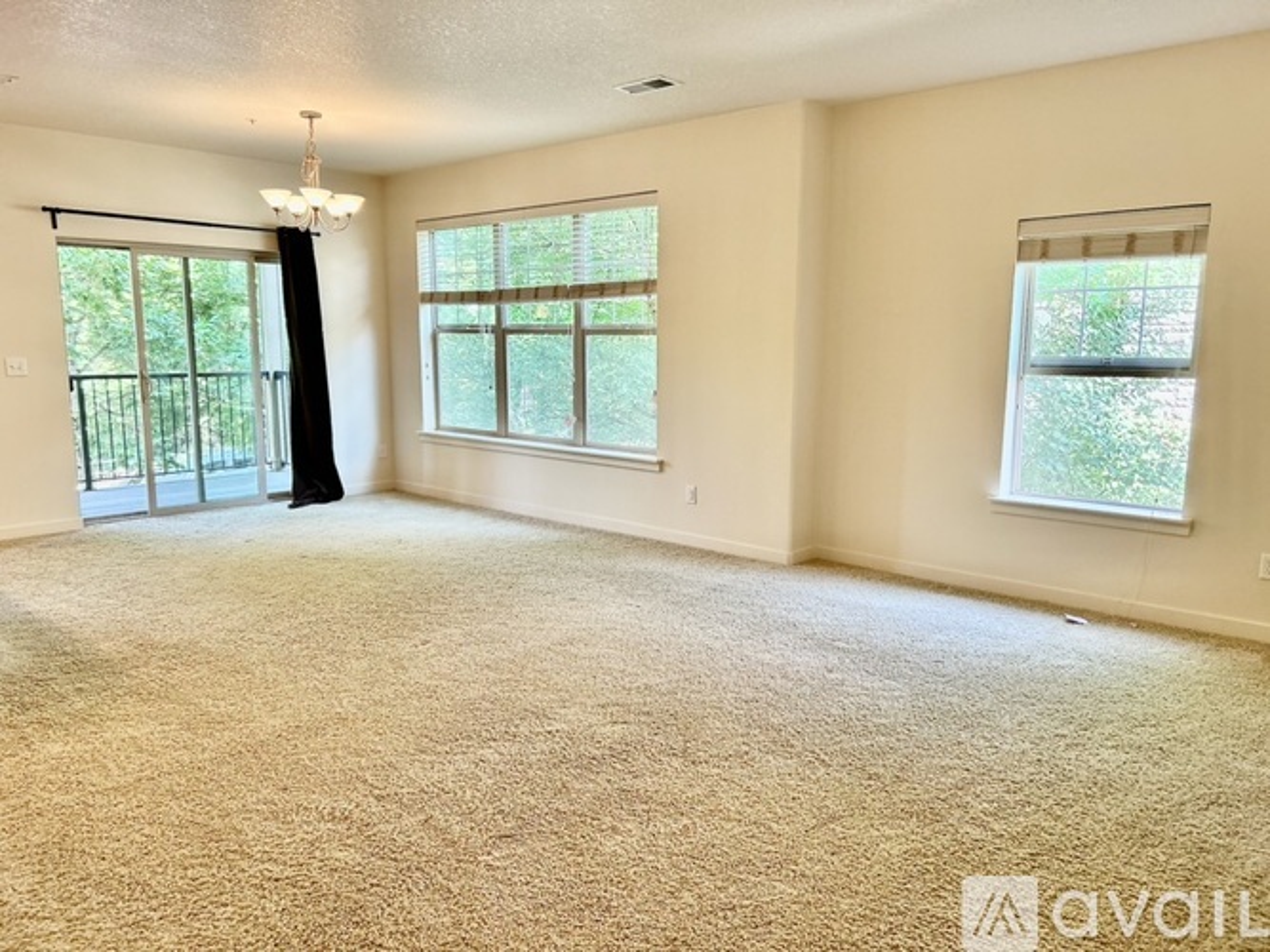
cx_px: 635
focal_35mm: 26
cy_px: 476
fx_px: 954
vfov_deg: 53.0
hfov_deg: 67.3
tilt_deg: -8.2
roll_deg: -0.5
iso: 125
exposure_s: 1/120
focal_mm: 5.7
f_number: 1.5
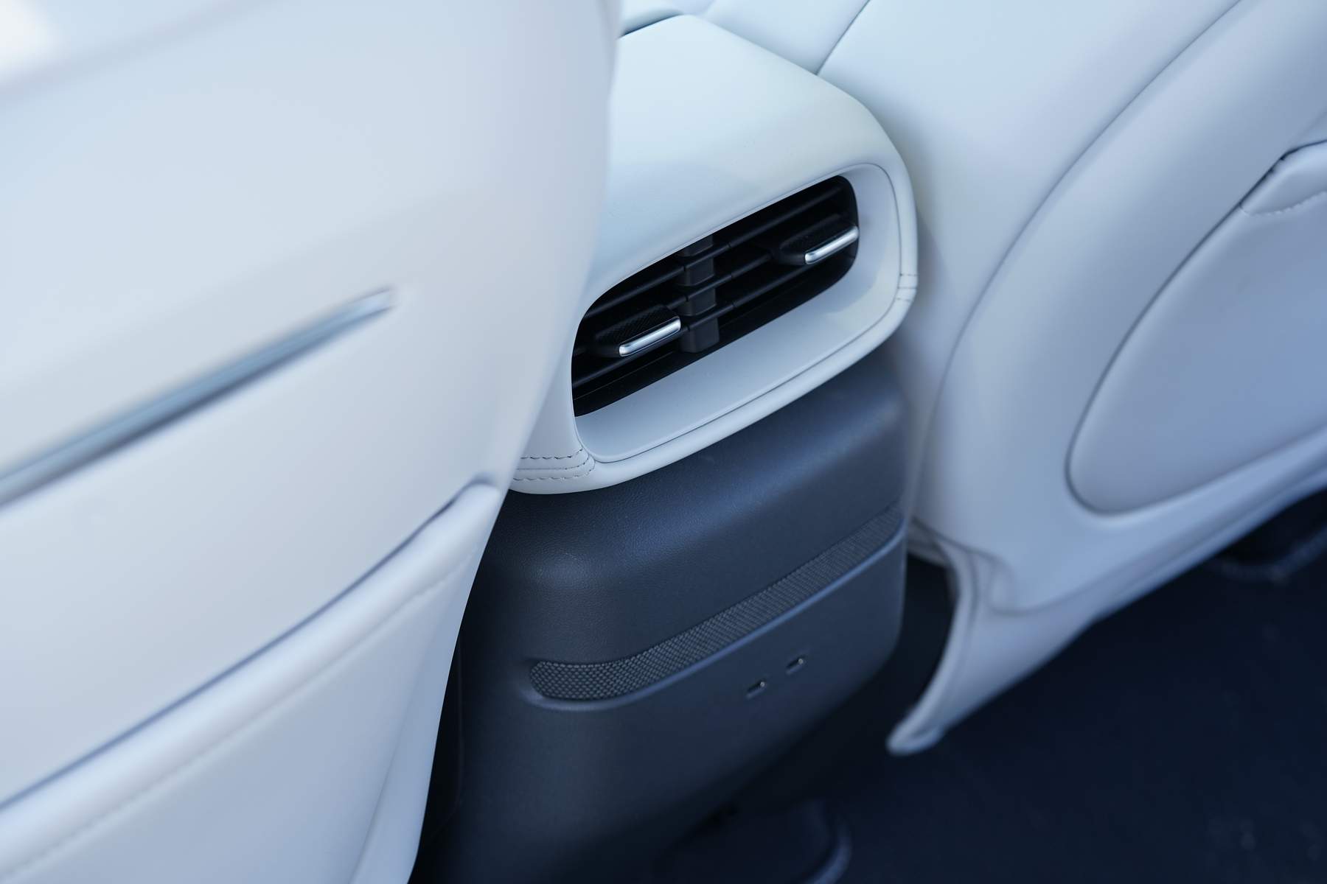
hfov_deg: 22.6
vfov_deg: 15.2
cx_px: 664
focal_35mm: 90
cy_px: 442
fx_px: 3317
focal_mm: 90
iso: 320
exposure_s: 1/100
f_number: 5.6
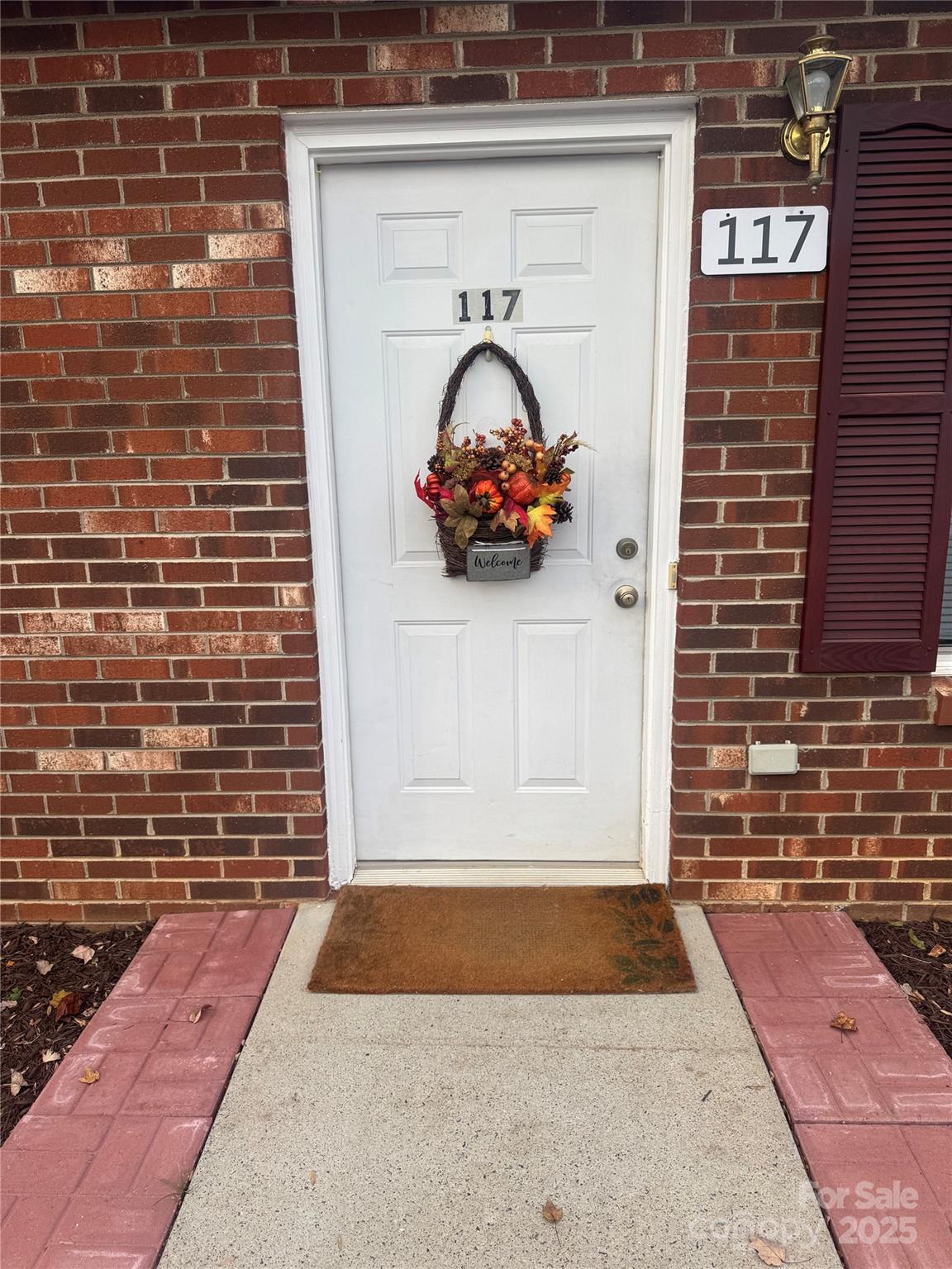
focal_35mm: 24
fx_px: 880
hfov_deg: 56.8
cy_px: 634
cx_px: 476
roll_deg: +1.8
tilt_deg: -13.3
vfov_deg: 71.6
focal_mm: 6.76
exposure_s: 1/627
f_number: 1.78
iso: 80
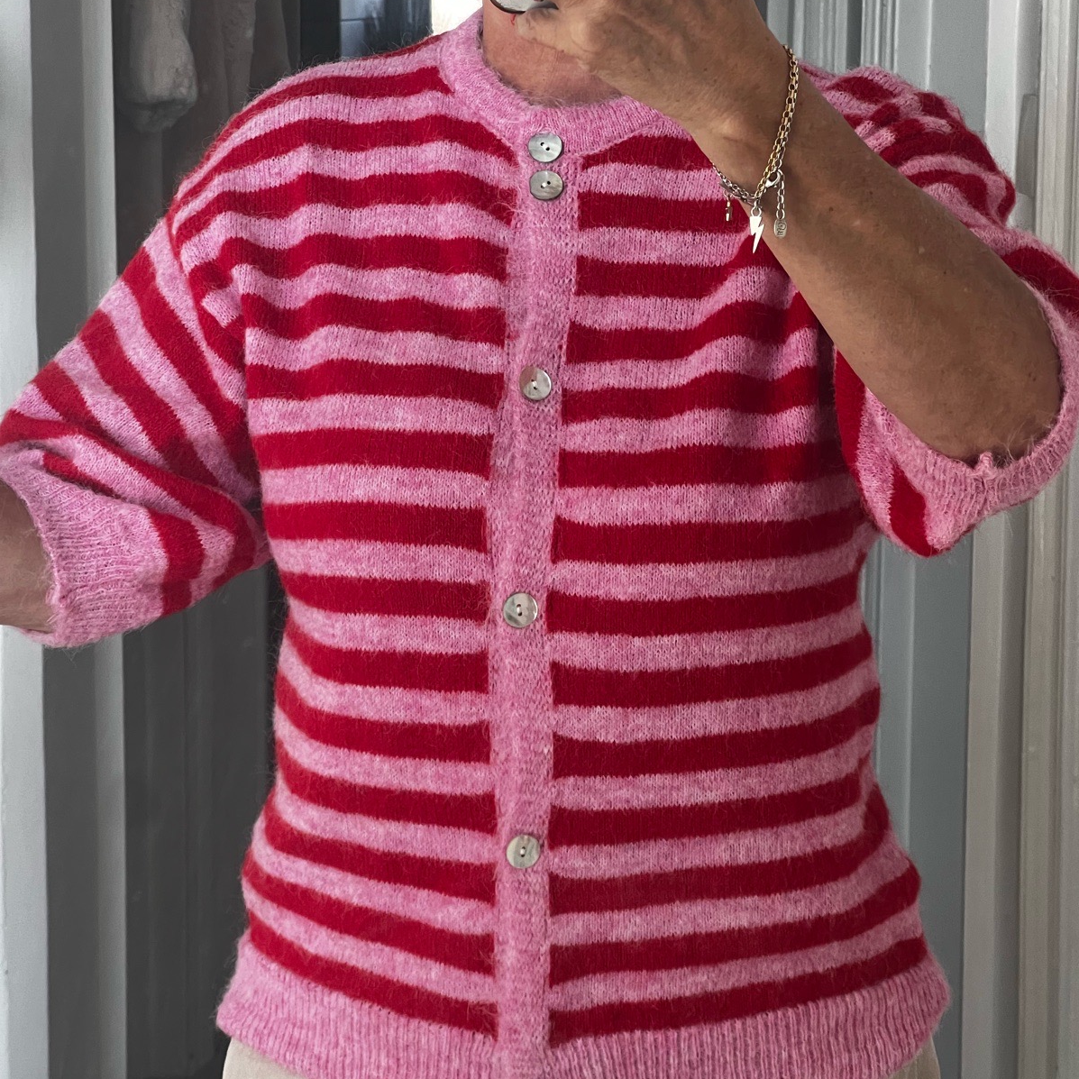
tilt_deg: -17.6
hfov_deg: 19.1
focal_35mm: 91
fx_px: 3209
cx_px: 540
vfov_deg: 19.1
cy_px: 507
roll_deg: -0.1
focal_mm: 9
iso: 100
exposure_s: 1/99
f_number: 2.8
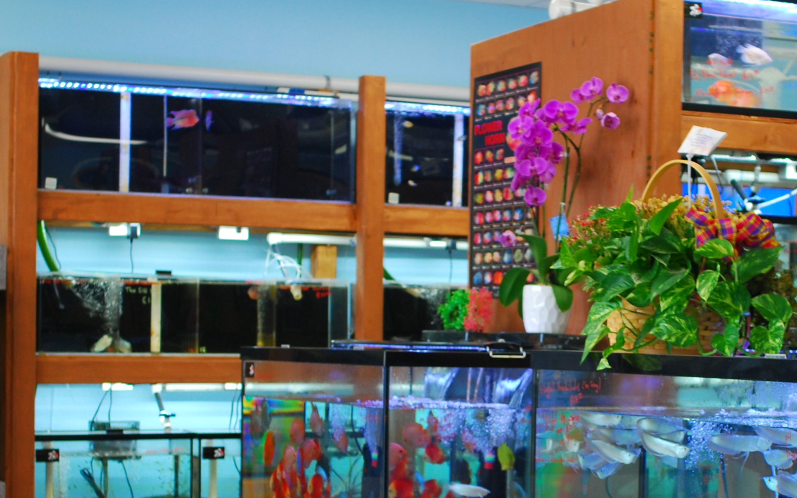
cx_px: 560
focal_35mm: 86
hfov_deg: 23.9
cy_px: 394
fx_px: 1868
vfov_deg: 15.1
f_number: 3.5
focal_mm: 28
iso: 200
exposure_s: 1/50
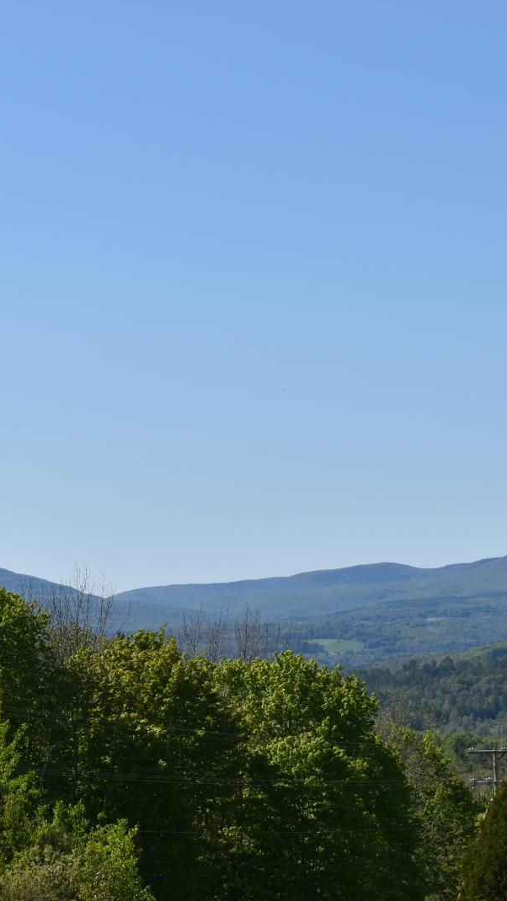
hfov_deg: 9.3
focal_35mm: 131
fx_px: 3125
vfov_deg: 16.4
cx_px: 391
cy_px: 450
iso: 200
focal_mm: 55
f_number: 10
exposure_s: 1/400
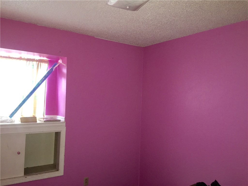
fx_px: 208
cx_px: 124
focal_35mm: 29
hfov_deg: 61.7
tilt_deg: +1.3
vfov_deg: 48.2
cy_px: 93
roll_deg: -3.2
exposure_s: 1/16
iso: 160
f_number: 2.2
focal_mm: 4.15
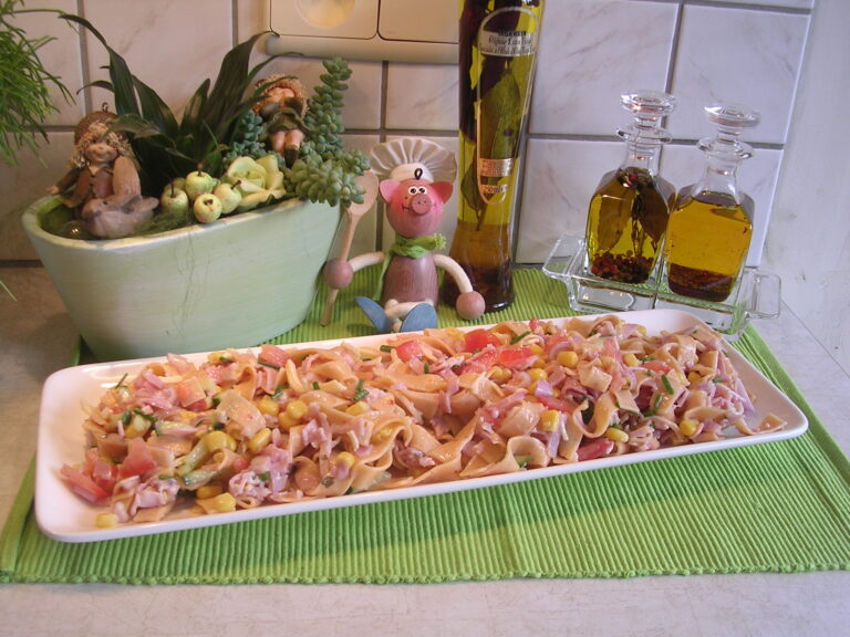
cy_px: 318
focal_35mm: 38
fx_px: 933
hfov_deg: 49.0
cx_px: 425
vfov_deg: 37.7
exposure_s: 1/65.6
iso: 100
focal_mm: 5.8
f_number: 2.8
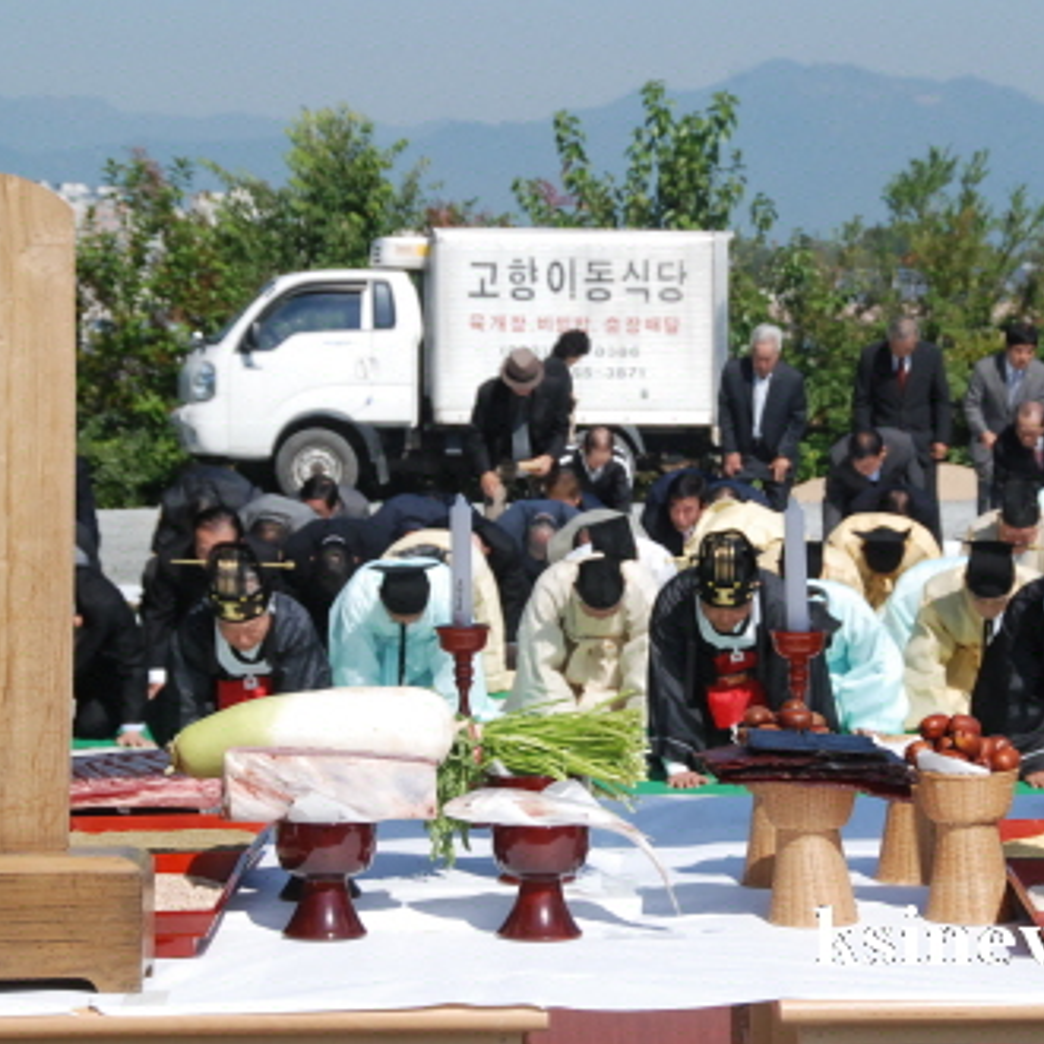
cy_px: 522
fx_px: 3958
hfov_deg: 15.0
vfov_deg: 15.0
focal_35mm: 116
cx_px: 658
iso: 800
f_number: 10
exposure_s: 1/1600
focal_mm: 60
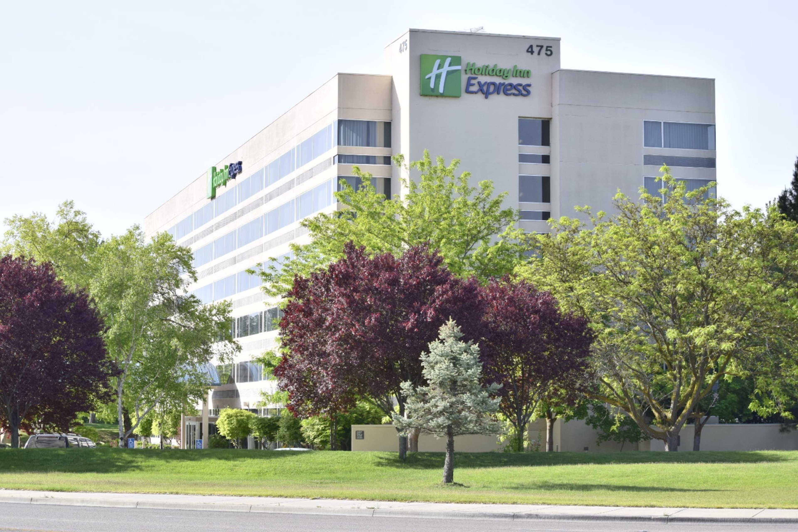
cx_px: 399
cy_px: 266
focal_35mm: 82
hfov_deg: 24.6
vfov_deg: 16.6
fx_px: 1829
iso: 400
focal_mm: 55
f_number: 11
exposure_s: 1/500
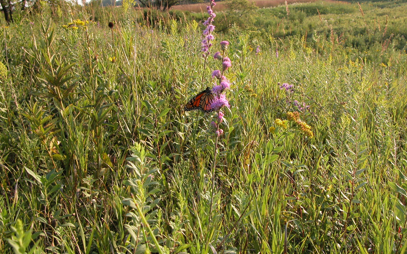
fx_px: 410
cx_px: 200
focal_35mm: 37
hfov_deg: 52.8
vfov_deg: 34.4
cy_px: 115
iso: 100
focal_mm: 8.9
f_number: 4
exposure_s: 1/244
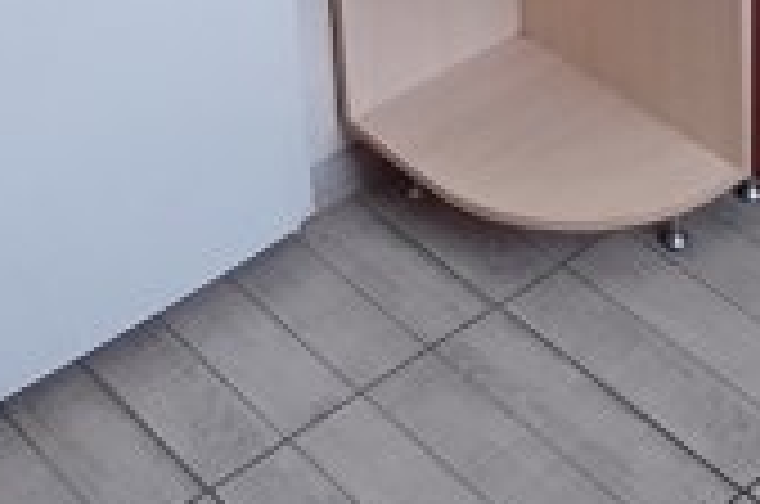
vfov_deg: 12.0
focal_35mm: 101
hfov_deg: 20.0
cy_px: -513
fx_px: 2128
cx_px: 598
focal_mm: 1.64
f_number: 2.2
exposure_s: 1/50
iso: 125
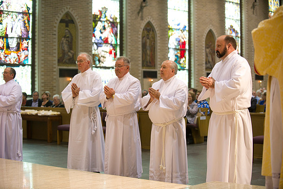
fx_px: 550
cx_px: 142
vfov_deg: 19.4
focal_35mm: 70
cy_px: 94
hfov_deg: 28.9
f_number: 2.8
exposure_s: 1/125
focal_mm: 70
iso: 2000
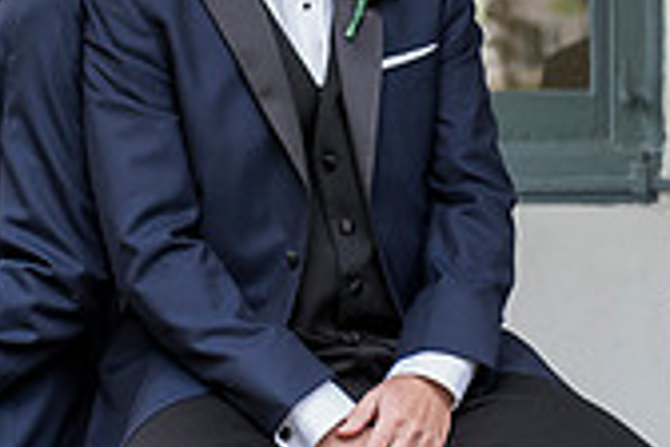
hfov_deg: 10.6
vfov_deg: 7.1
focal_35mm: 193
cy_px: 34
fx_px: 3592
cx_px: 156
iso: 400
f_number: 3.2
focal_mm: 56
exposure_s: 1/400
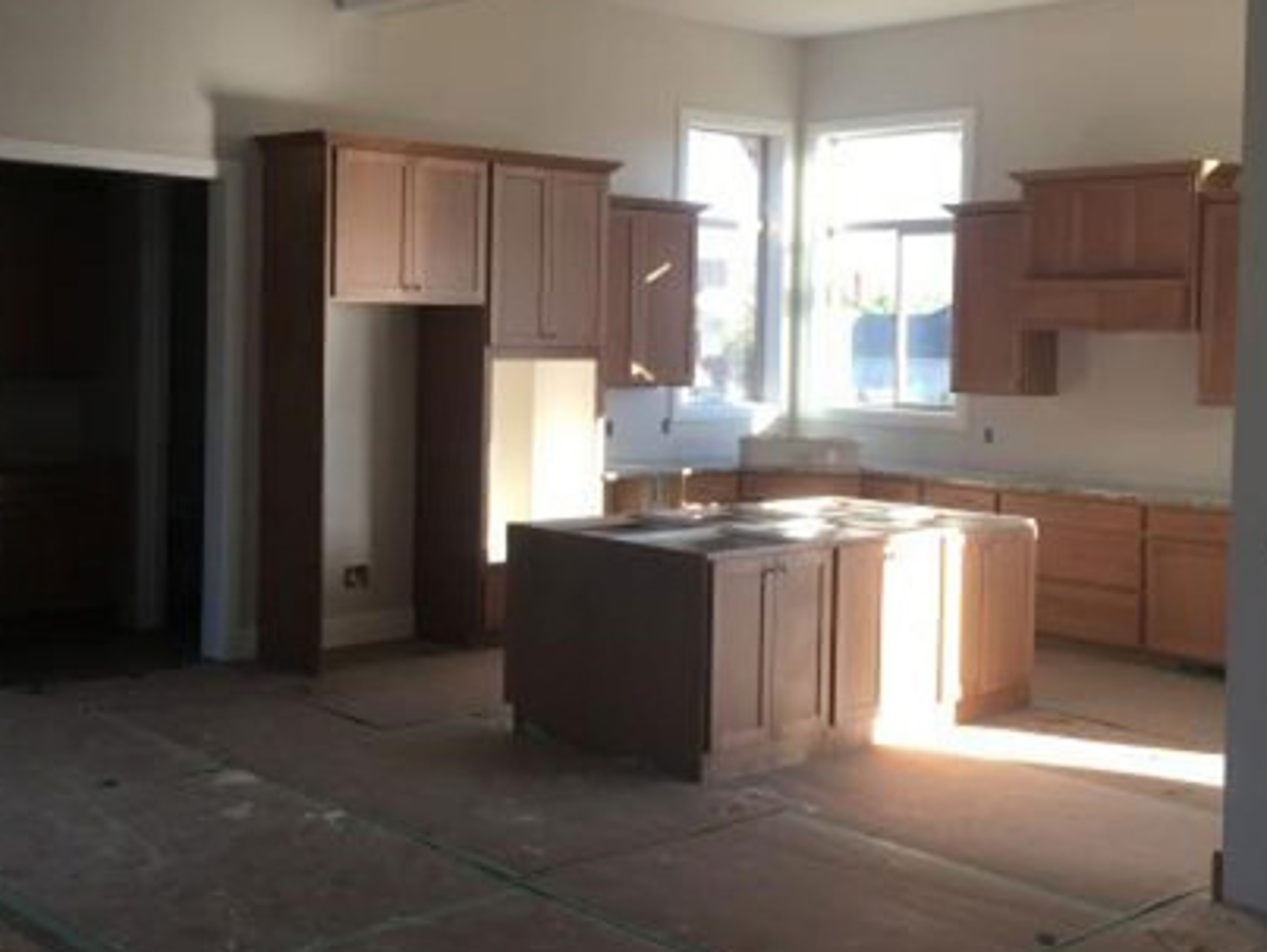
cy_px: 393
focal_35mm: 46
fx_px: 1685
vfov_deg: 31.5
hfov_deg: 41.2
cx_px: 682
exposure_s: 1/120
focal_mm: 4.15
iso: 32
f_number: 2.2
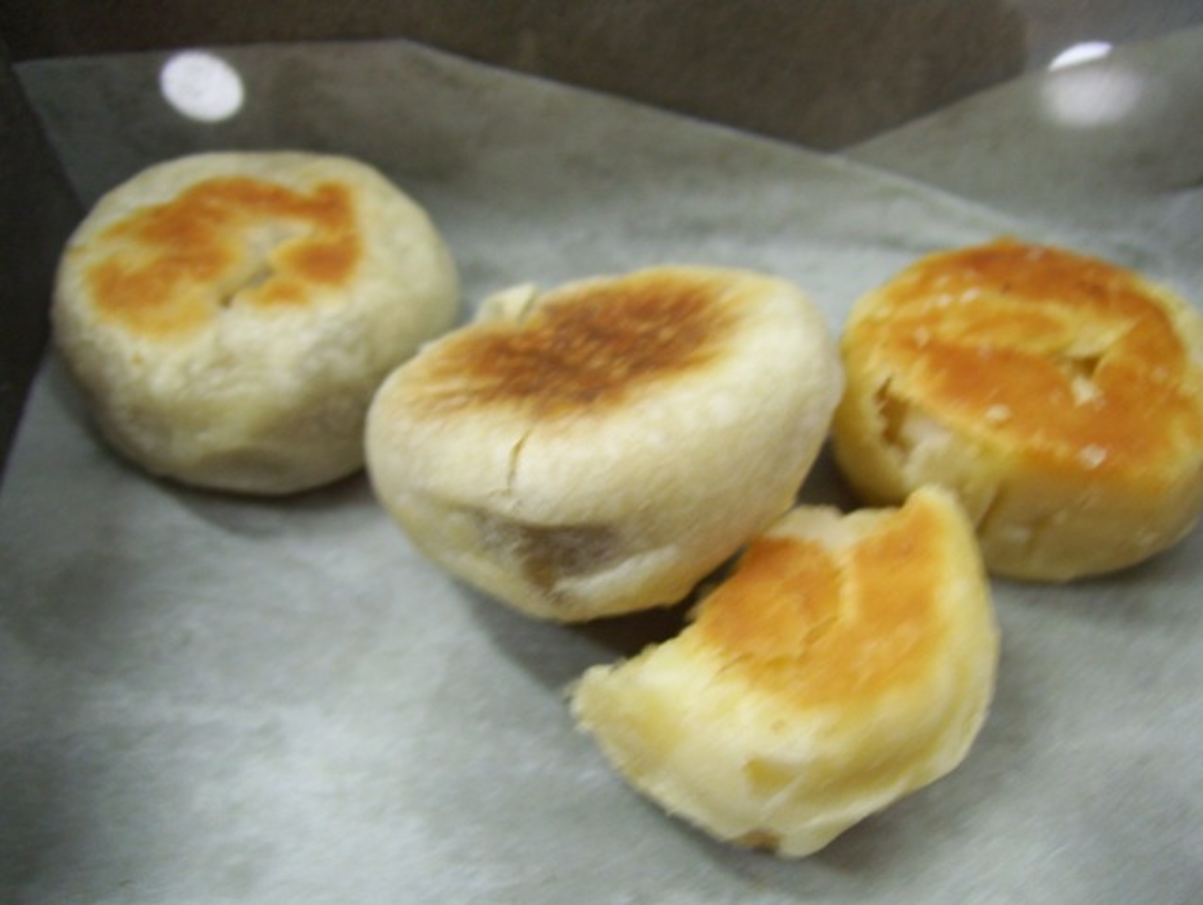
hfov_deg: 51.3
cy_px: 452
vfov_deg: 39.7
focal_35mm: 36
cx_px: 602
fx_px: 1253
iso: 160
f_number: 2.7
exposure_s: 1/10
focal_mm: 6
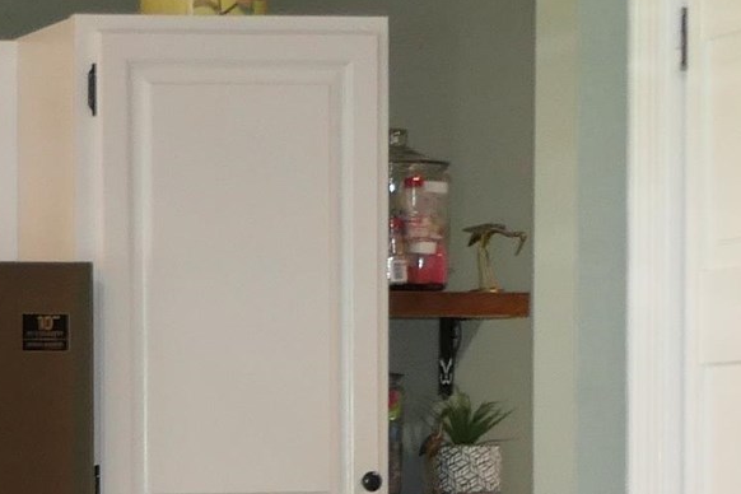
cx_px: -325
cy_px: 788
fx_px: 3911
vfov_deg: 7.1
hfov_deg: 10.5
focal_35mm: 190
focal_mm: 13.2
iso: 500
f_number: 3.3
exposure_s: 1/60
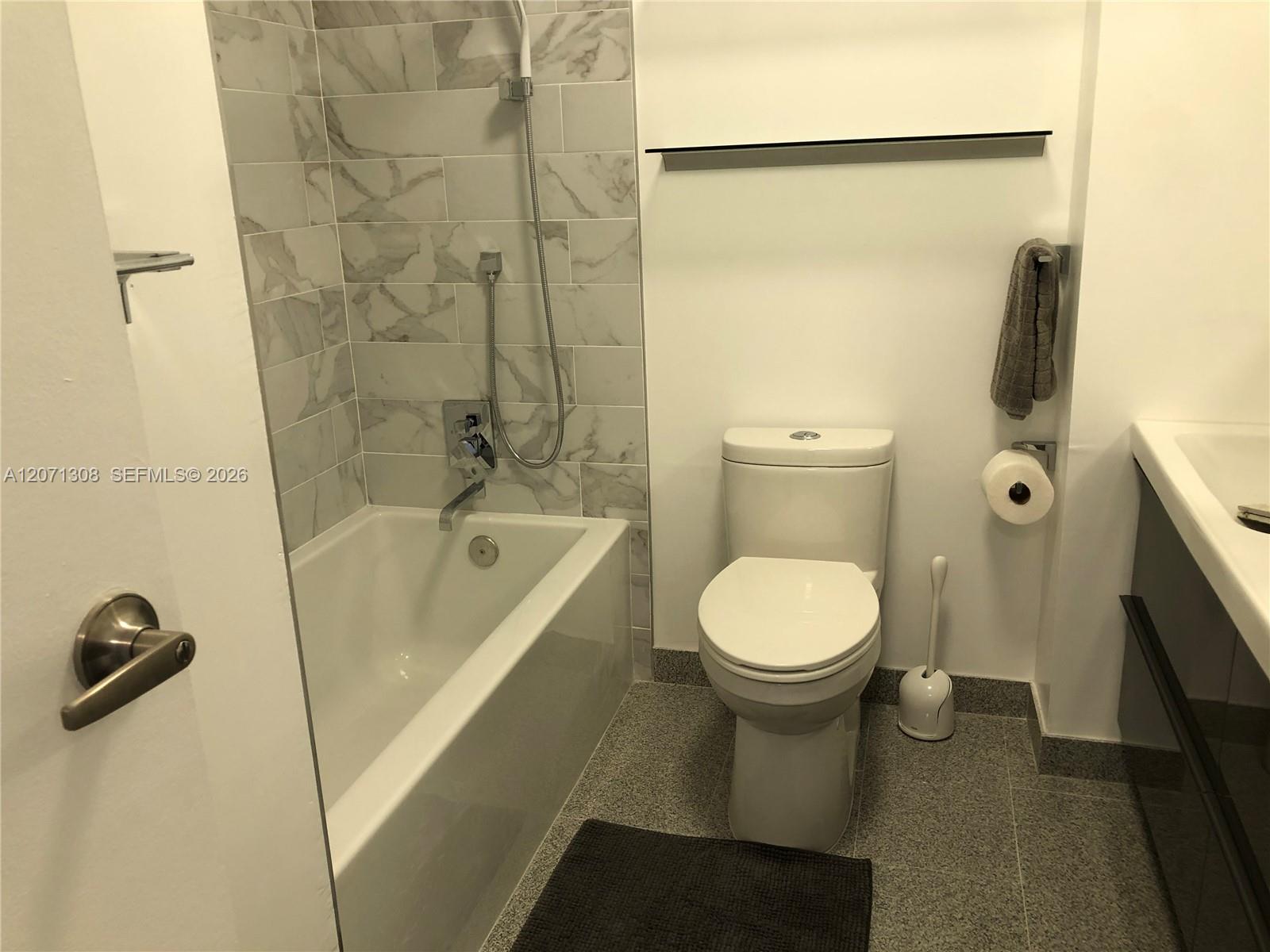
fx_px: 1027
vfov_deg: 49.7
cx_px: 635
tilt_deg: -17.1
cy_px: 476
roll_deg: +2.4
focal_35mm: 28
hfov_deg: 63.4
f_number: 1.8
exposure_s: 1/24
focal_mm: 3.99
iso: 32
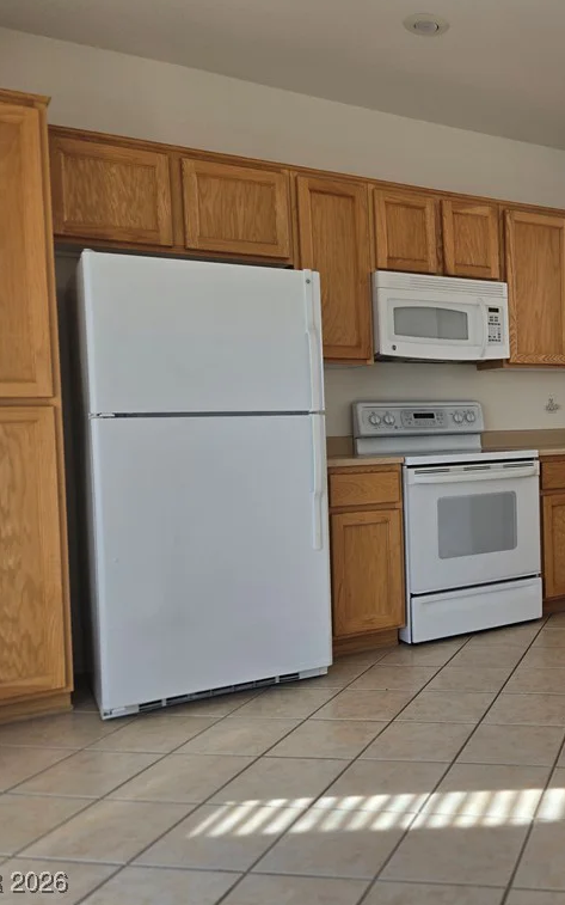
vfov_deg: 58.1
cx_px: 558
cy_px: 450
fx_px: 813
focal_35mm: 33
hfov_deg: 35.0
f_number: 1.8
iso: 50
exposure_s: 1/120
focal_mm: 5.4
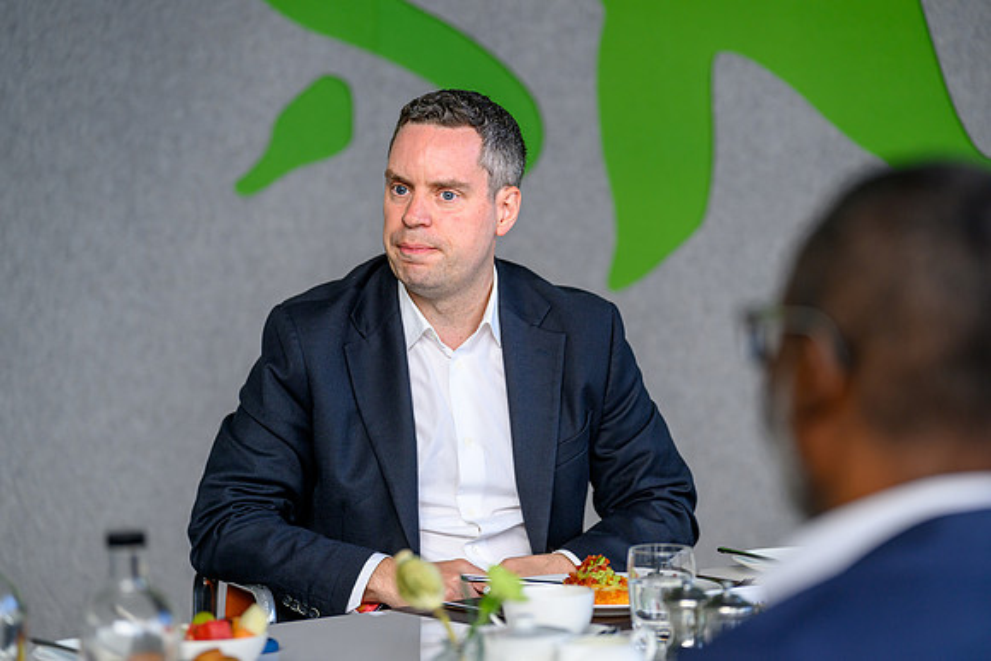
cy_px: 330
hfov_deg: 19.8
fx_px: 2837
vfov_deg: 13.3
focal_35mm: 103
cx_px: 496
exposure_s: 1/400
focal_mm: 103
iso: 320
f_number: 2.8
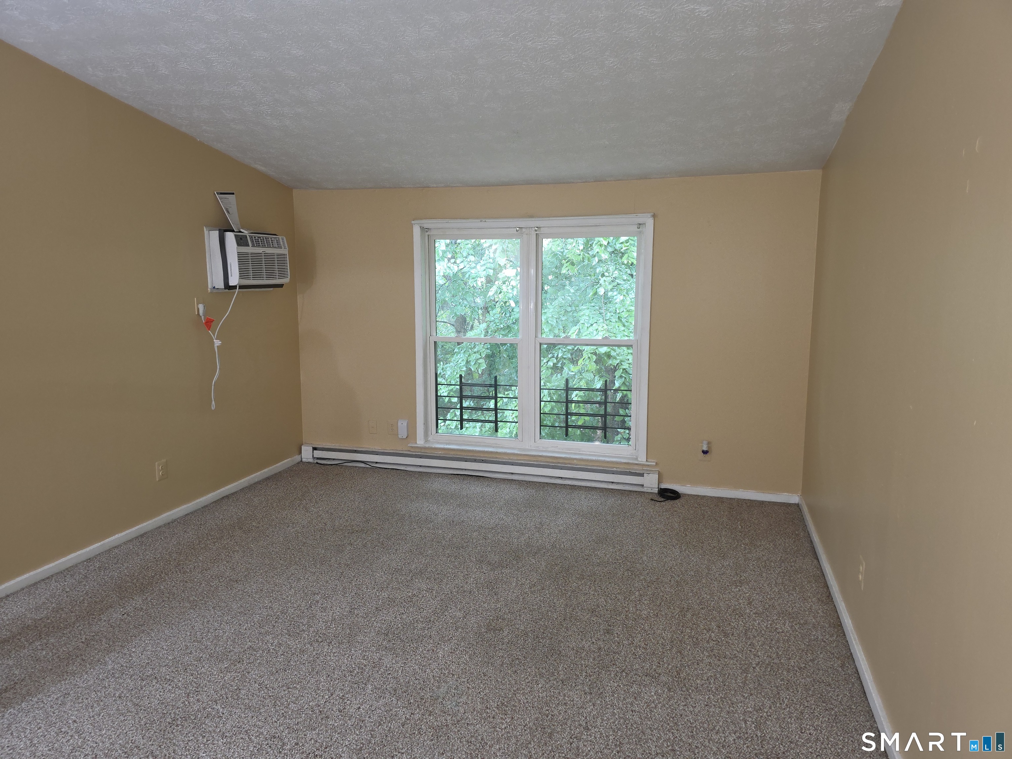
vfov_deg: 58.9
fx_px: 672
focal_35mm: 23
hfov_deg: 73.9
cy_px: 380
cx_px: 506
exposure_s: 1/12
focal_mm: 6.3
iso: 125
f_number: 1.7
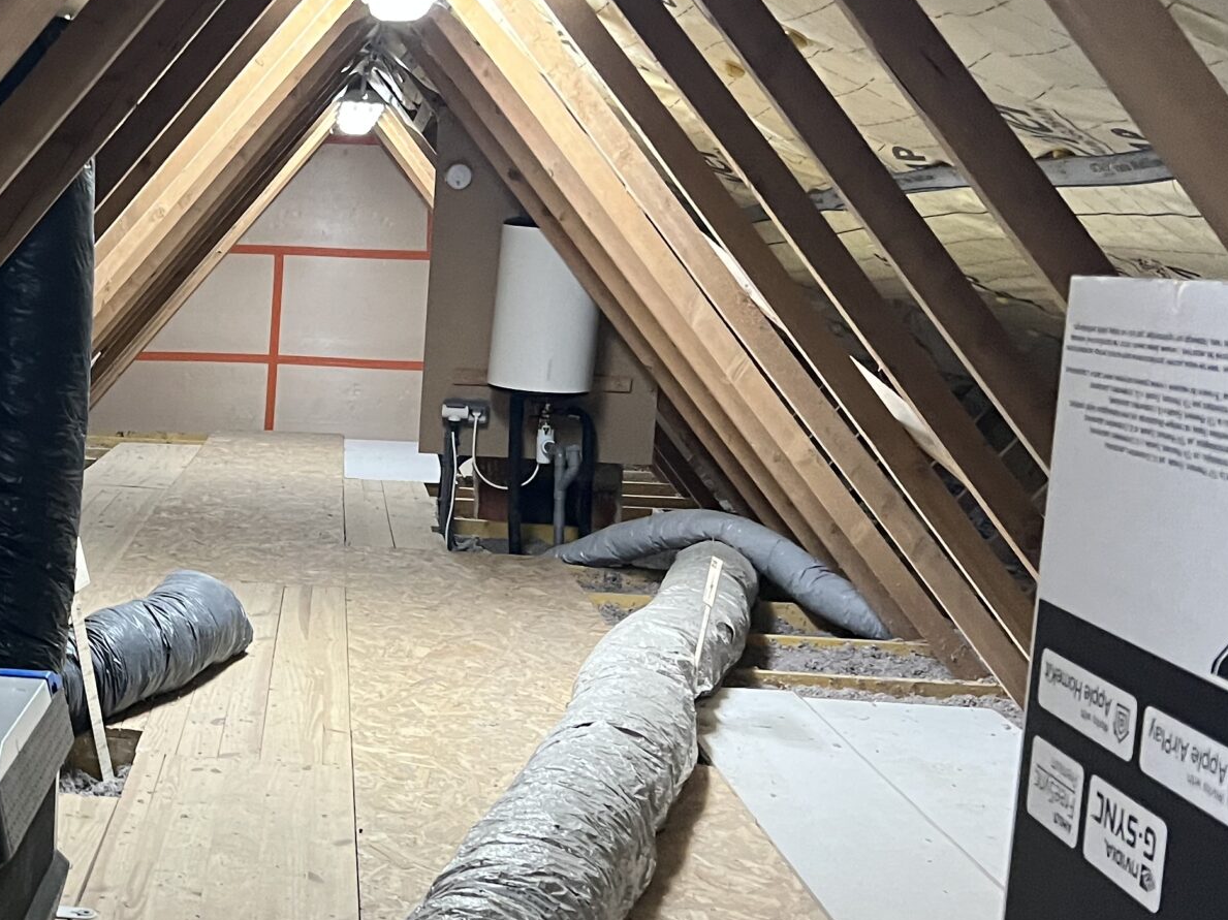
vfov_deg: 26.1
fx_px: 1986
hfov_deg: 32.2
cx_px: 66
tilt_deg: -5.9
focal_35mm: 56
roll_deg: -2.5
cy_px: 497
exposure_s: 1/50
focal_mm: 5.7
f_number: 1.5
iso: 500
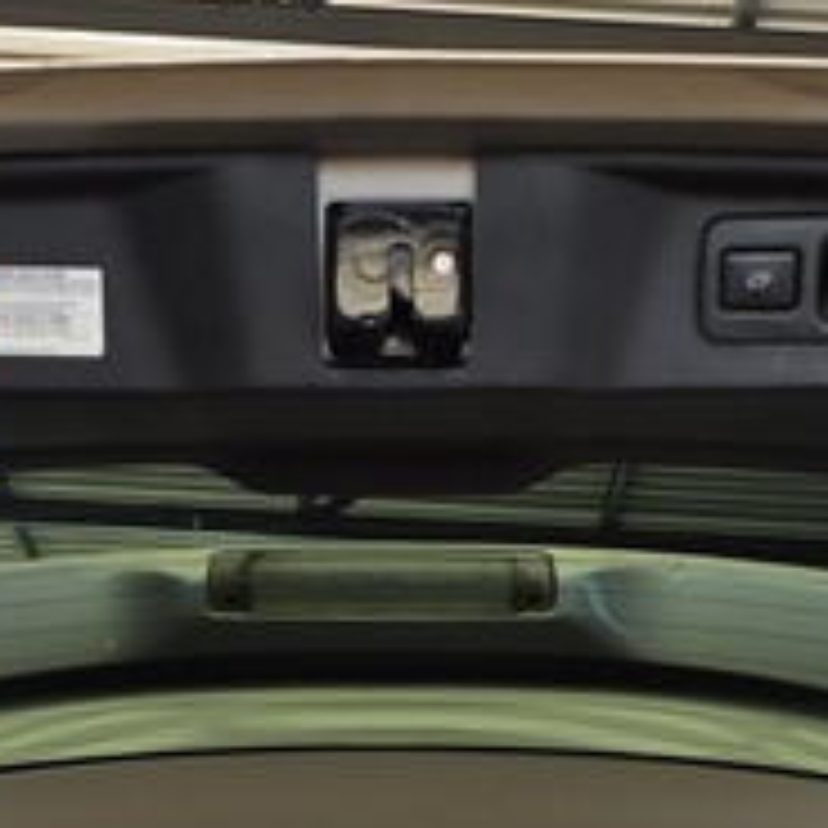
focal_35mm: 113
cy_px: 1611
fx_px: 3058
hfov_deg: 15.4
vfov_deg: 13.4
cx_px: 374
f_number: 1.7
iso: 50
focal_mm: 6.25
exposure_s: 1/180
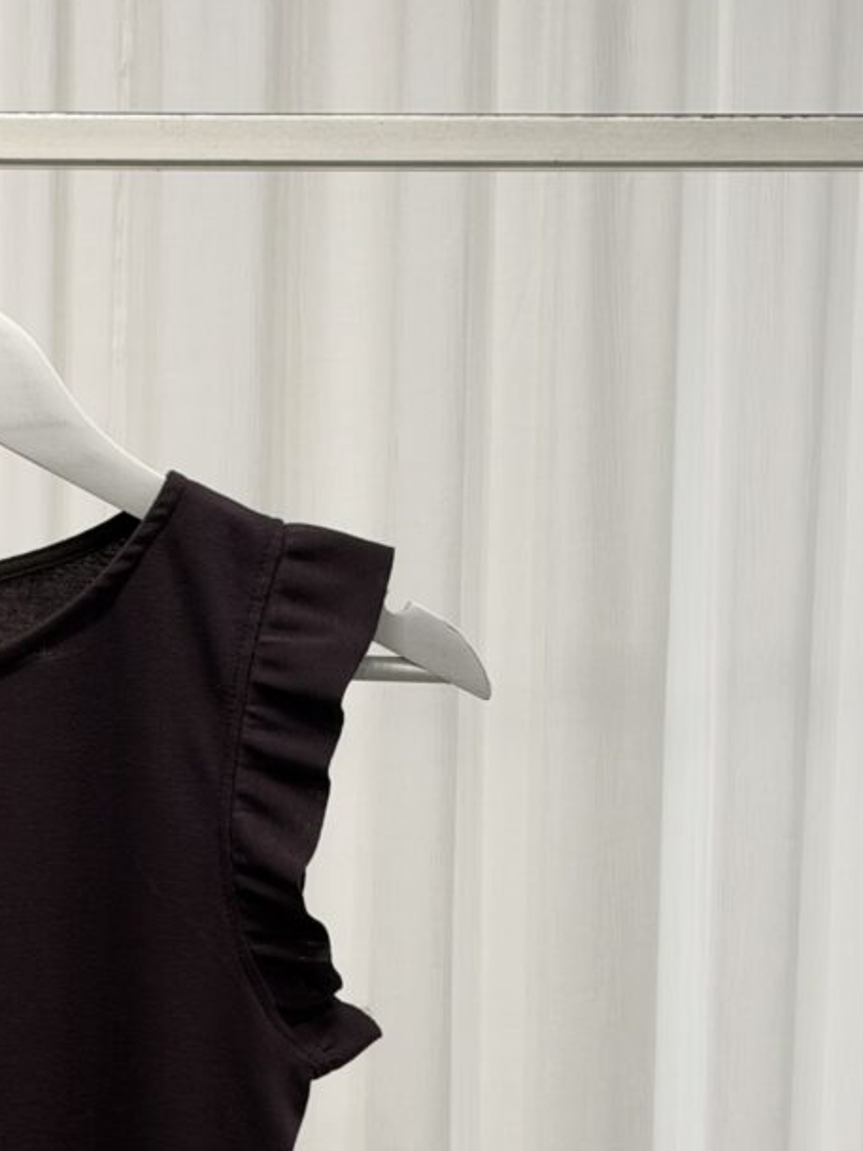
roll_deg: -0.9
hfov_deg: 11.6
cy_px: 821
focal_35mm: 126
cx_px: -115
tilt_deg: -2.9
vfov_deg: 15.6
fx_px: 4191
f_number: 1.8
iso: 50
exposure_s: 1/122
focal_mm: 6.93
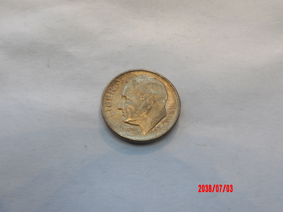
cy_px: 106
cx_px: 142
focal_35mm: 42
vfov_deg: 34.3
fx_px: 343
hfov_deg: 44.8
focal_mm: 7.6
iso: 223
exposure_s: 1/15
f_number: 4.9
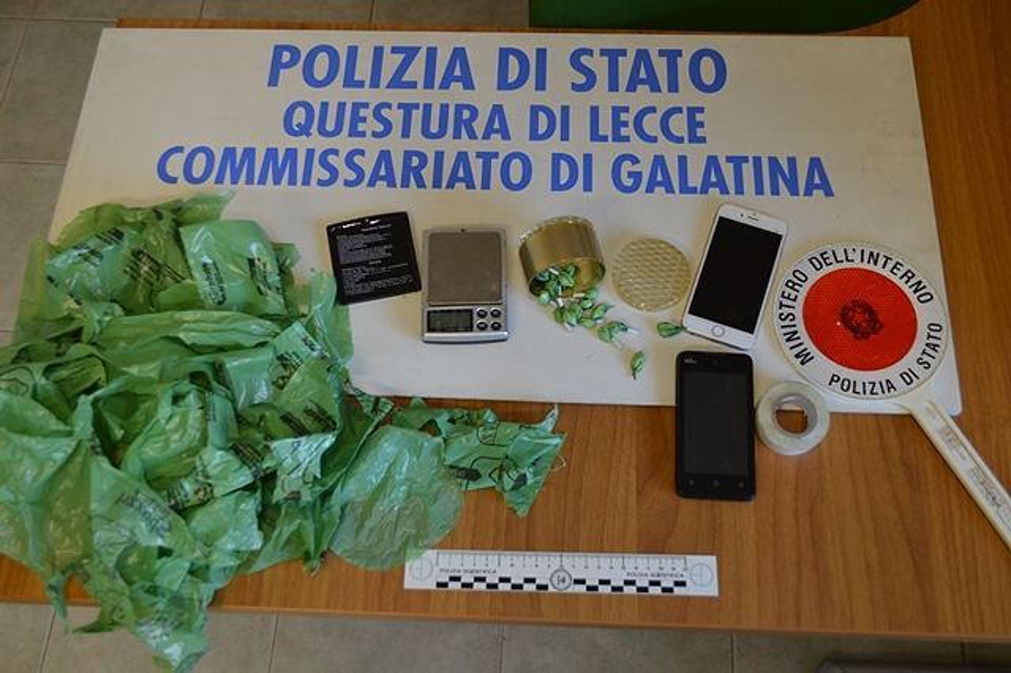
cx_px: 506
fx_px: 1010
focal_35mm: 36
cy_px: 336
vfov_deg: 36.8
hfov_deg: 53.2
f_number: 4
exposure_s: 1/60
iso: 560
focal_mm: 24
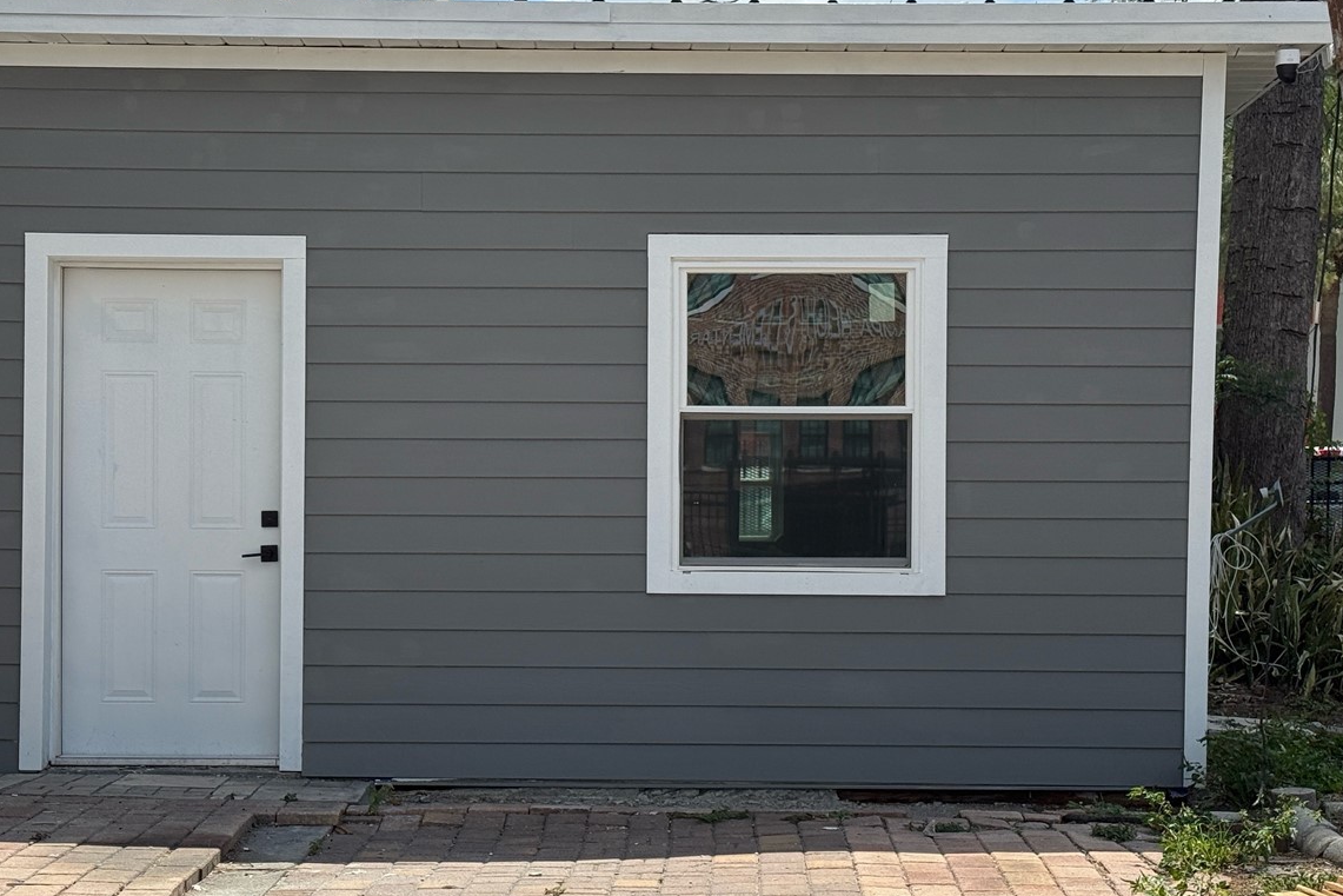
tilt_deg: -0.7
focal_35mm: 70
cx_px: 598
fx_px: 2612
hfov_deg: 28.8
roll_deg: -0.3
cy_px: 579
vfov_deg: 19.4
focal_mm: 6.76
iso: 64
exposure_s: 1/5587
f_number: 1.78
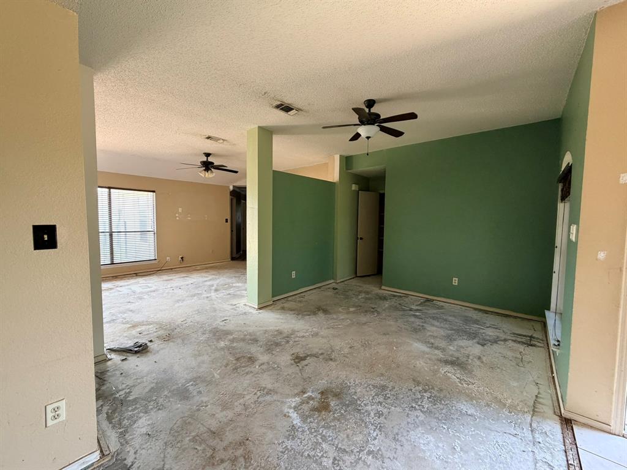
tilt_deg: -3.3
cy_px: 235
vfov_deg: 85.7
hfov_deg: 102.1
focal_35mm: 14
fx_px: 254
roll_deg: +0.5
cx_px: 314
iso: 250
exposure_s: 1/121
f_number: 2.2
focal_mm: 2.22
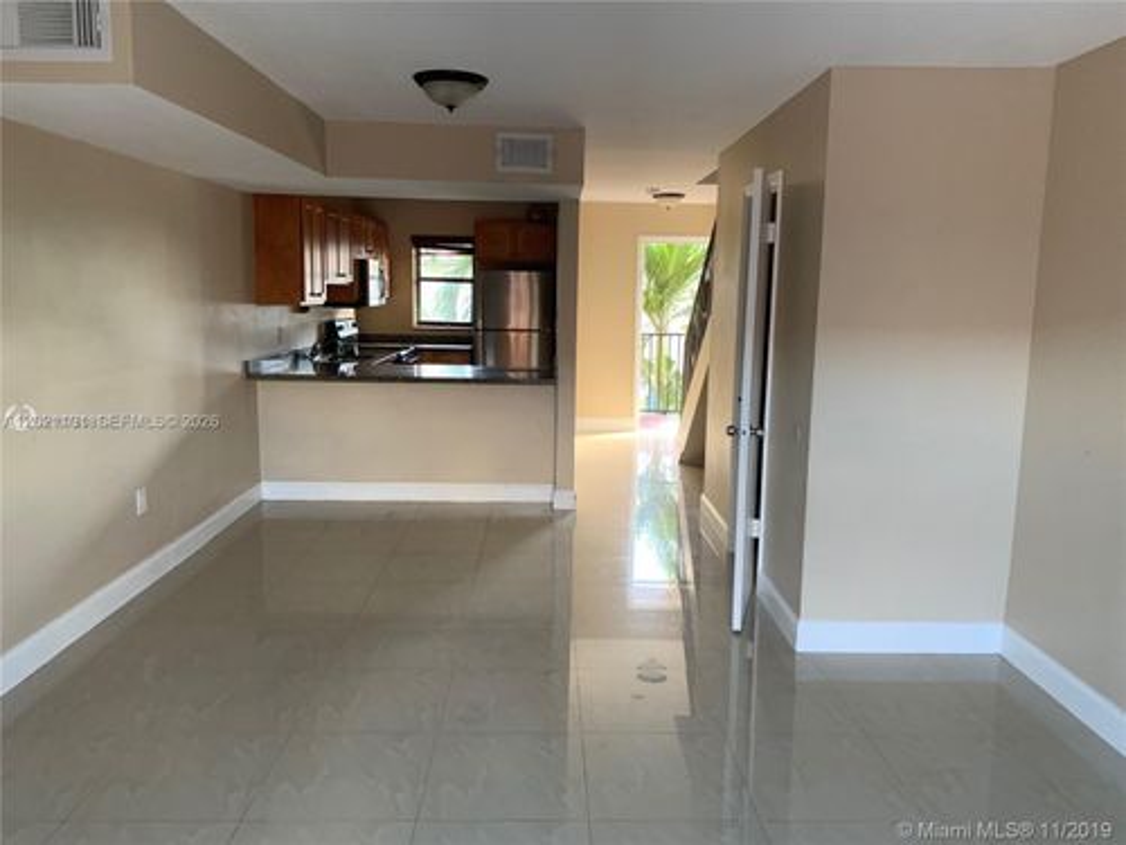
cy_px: 422
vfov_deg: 53.1
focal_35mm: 26
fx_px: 846
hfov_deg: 67.3
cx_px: 563
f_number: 1.8
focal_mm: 4.25
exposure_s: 1/60
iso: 160
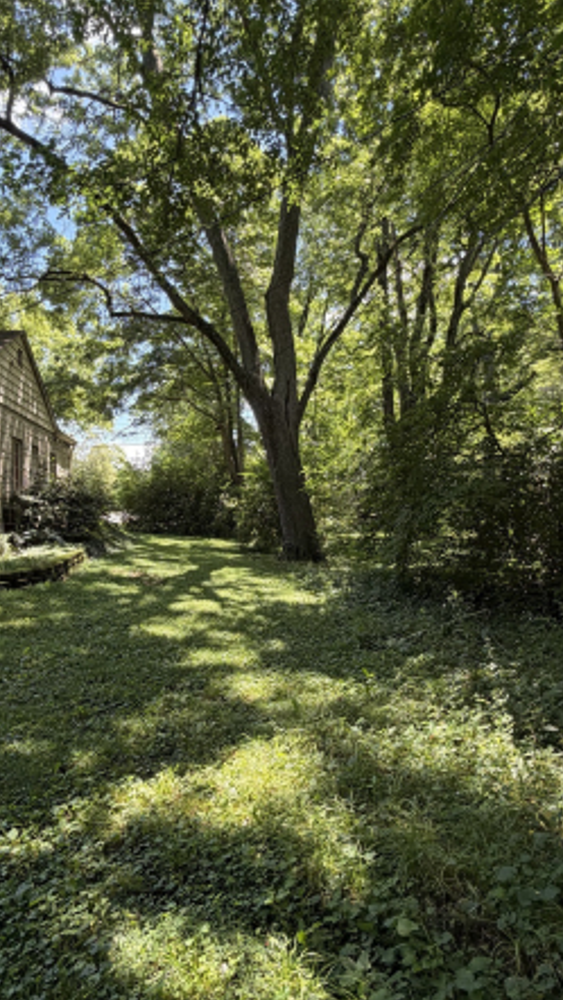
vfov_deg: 78.7
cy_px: 515
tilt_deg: -0.2
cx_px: 228
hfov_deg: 49.3
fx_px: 610
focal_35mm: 23
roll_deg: +0.1
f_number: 2.2
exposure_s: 1/124
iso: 50
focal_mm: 2.22
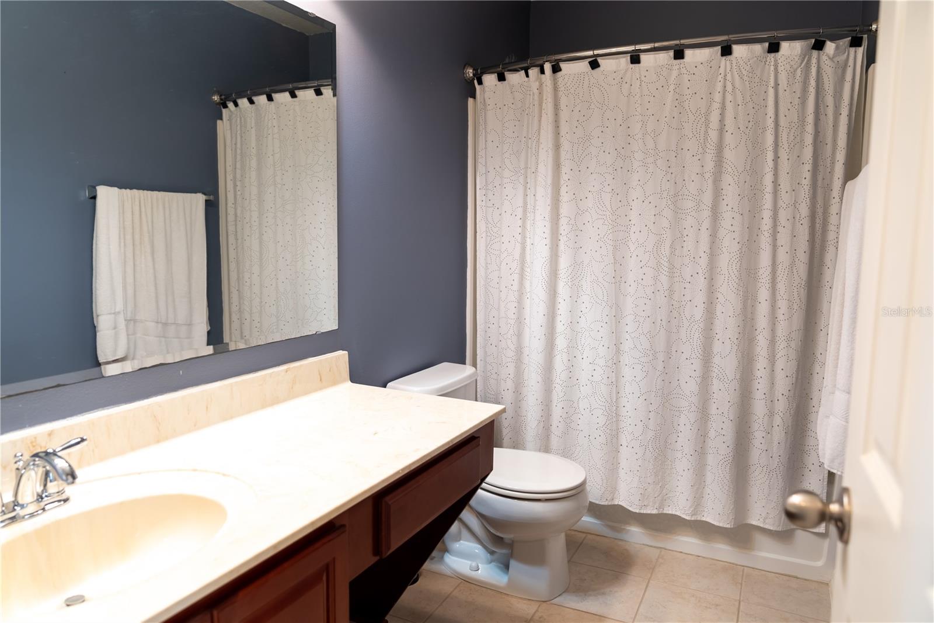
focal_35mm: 24
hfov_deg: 73.8
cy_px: 312
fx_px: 622
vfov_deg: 53.1
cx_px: 467
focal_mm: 24
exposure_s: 1/30
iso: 160
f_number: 3.2
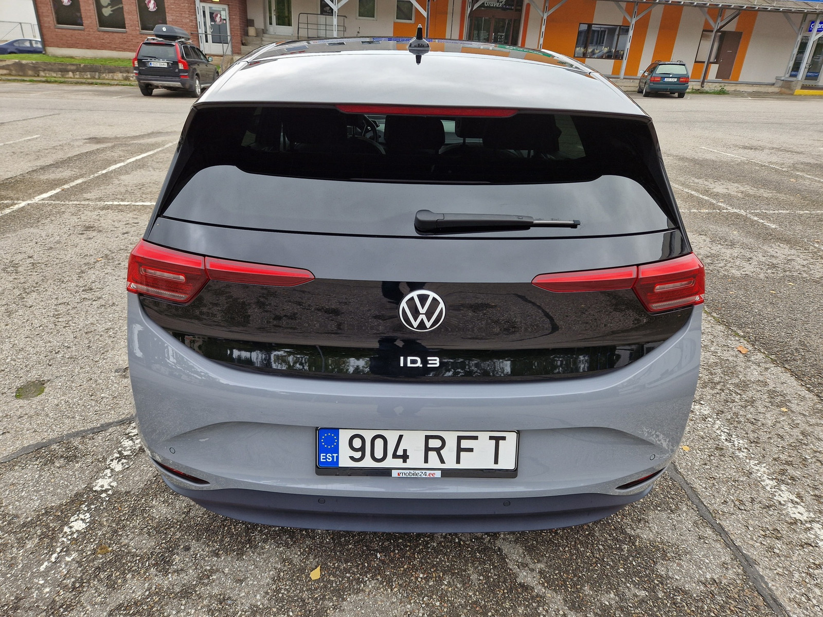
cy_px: 308
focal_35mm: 23
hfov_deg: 73.9
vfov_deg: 58.9
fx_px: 547
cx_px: 412
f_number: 1.8
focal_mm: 5.4
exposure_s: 1/180
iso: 50
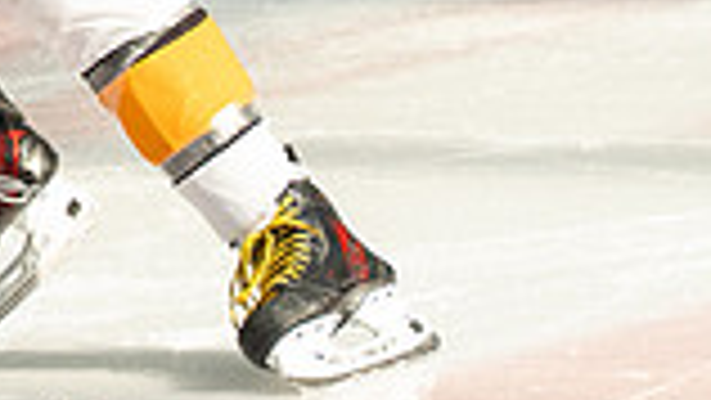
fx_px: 16313
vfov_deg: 1.4
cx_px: -279
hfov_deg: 2.5
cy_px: -218
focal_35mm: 865
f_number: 3.5
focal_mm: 150
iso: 800
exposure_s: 1/1600
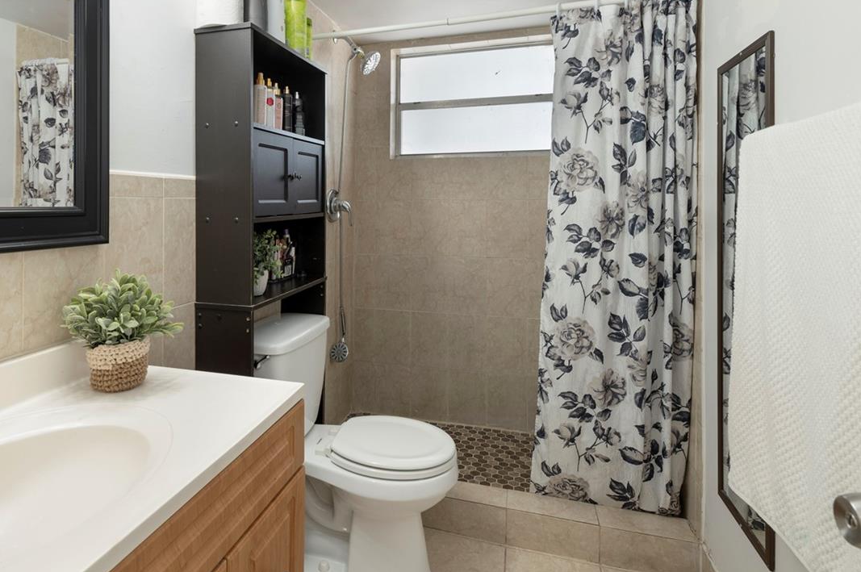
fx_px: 502
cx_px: 361
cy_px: 190
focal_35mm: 21
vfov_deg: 58.0
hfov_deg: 80.6
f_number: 8
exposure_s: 1/6
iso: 160
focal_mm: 14
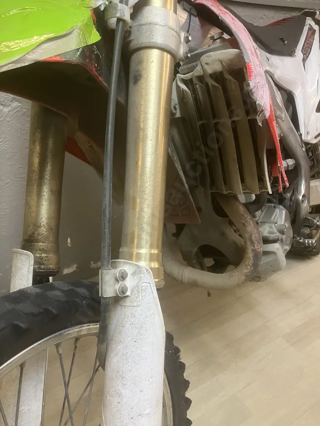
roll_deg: -2.0
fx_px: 345
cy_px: 213
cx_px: 160
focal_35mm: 28
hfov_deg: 49.7
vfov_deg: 63.4
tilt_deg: -26.0
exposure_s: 1/50
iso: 200
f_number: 1.8
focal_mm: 3.99
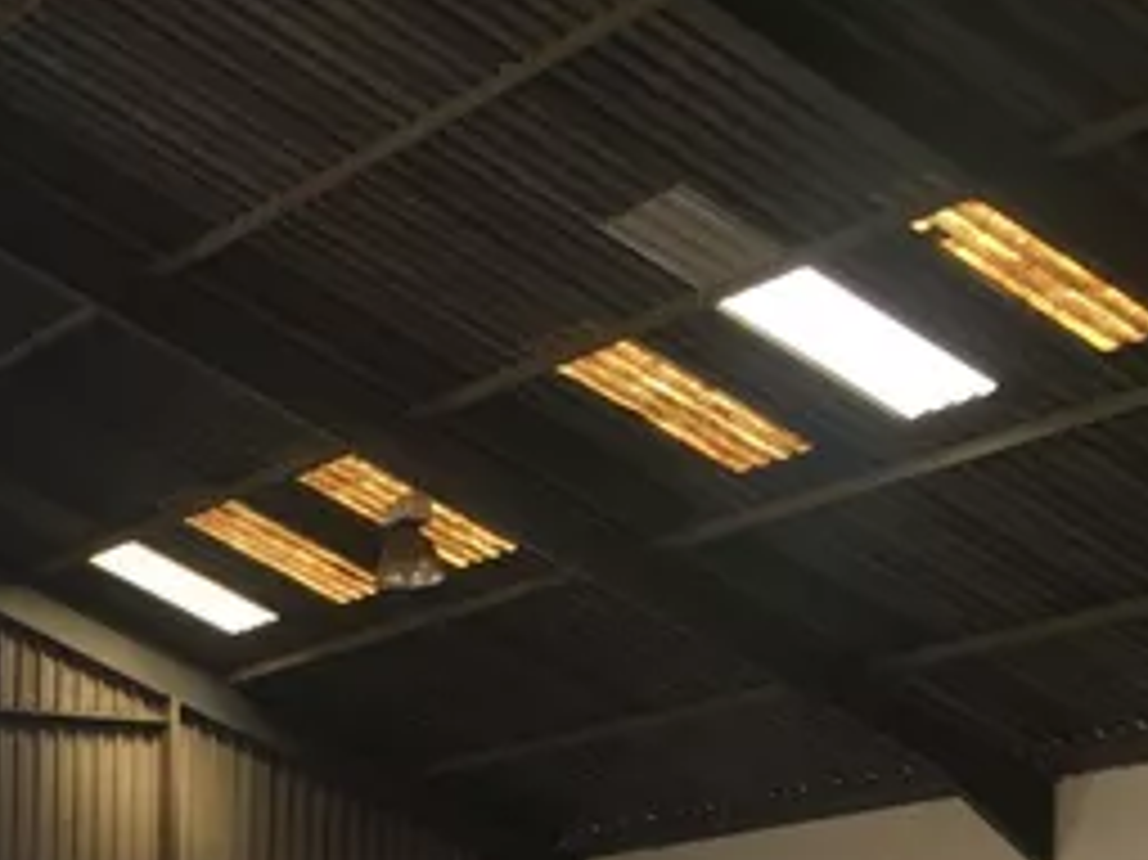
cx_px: -77
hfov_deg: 20.6
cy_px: 1324
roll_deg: -0.2
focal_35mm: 91
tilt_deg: -1.5
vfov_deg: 15.0
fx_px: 3016
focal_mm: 4.15
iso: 25
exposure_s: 1/100
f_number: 2.2
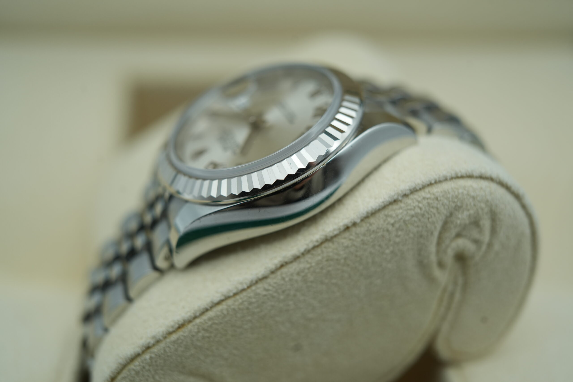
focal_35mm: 35
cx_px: 286
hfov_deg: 54.4
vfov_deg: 37.9
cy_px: 191
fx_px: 557
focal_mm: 35
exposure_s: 1/250
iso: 400
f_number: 5
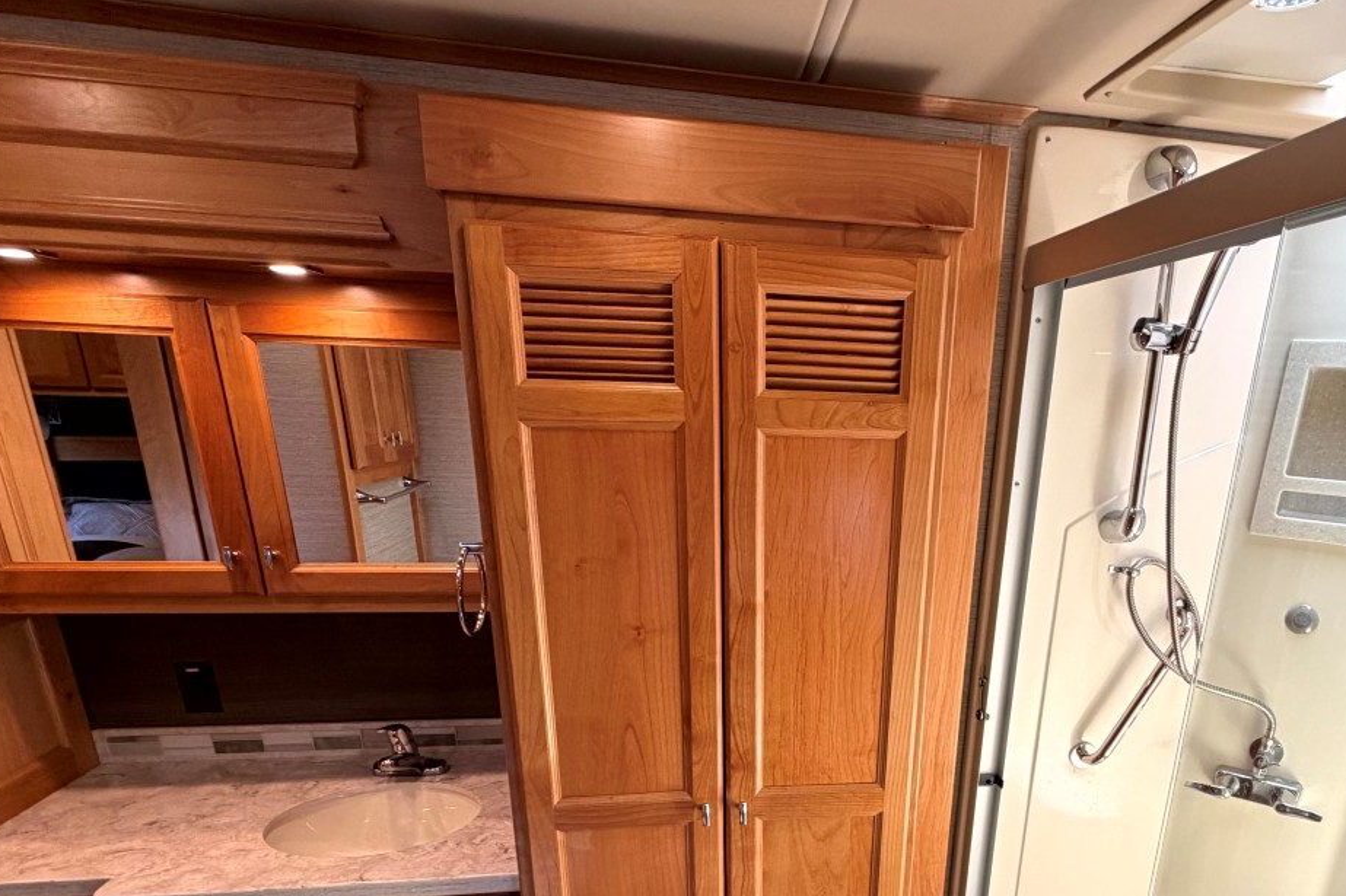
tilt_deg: -18.6
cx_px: 857
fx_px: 822
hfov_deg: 76.9
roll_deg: -2.0
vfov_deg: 54.4
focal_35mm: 22
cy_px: 679
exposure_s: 1/121
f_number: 2.2
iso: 160
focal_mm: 2.22
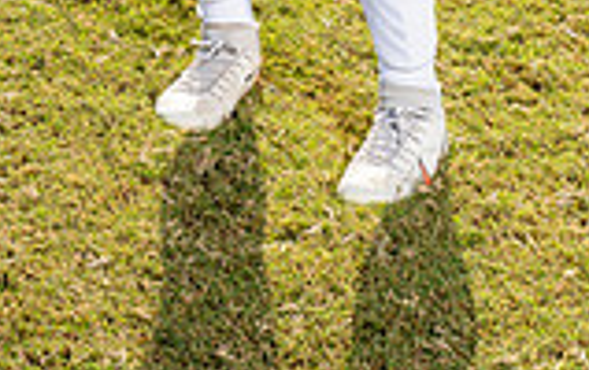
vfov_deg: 6.6
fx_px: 3055
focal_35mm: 190
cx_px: 204
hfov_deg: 11.0
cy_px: -459
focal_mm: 66
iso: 200
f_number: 11
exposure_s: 1/250
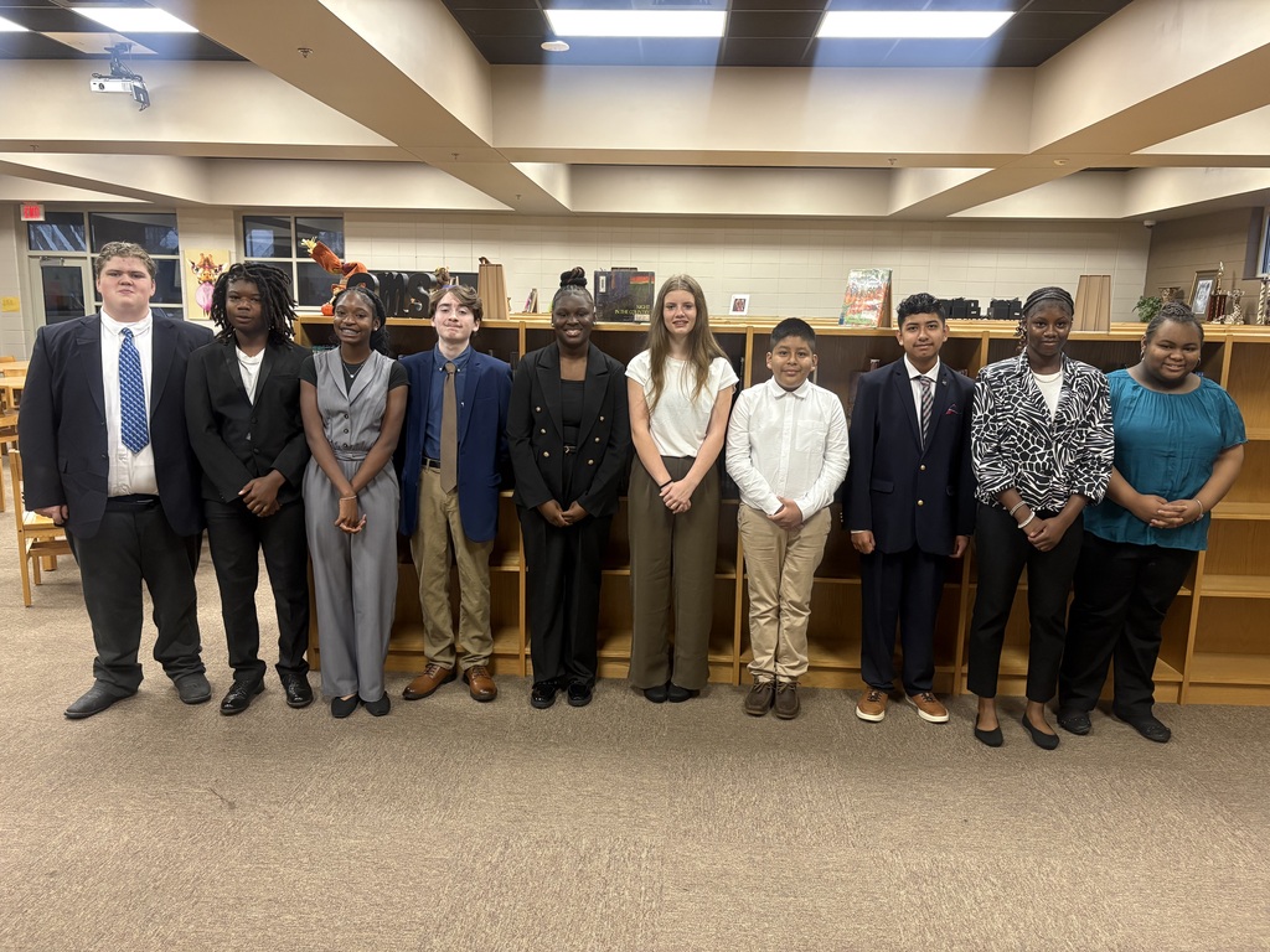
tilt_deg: -9.8
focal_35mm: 26
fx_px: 954
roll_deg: -1.1
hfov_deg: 67.3
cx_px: 635
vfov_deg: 53.1
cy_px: 476
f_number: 1.6
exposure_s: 1/60
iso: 250
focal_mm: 5.96
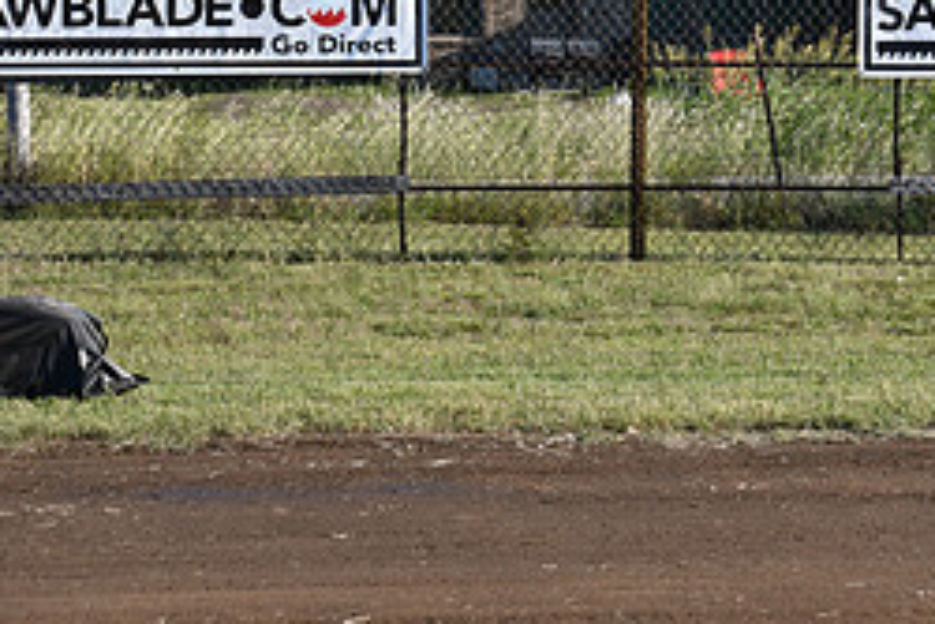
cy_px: -65
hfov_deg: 9.5
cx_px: 658
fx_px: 5613
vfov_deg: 6.3
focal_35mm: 216
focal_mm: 62
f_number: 8
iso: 100
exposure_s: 1/250
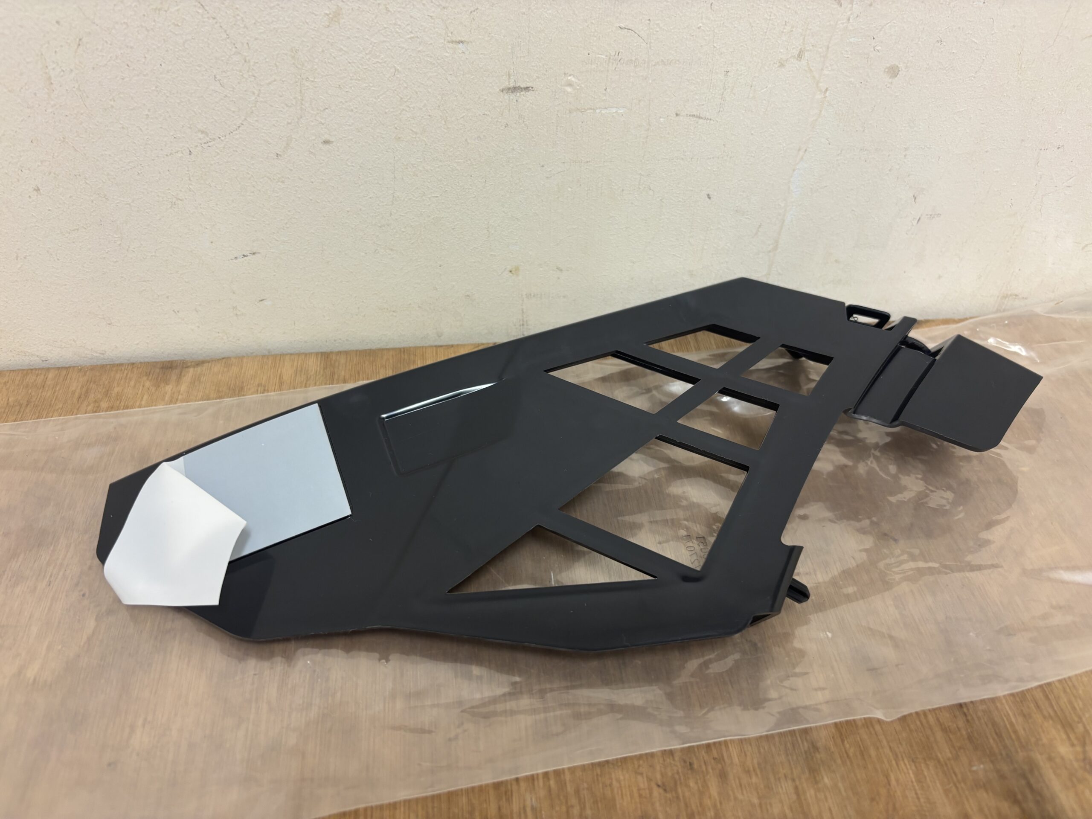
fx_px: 820
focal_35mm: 26
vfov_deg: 53.1
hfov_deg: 67.3
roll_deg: -5.3
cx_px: 546
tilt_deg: -42.6
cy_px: 410
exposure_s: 1/50
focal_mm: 5.96
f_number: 1.6
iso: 80
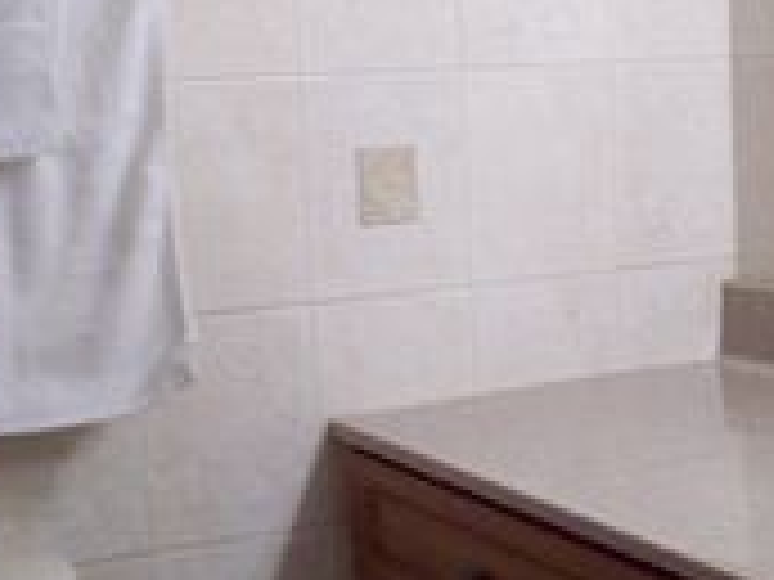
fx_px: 1766
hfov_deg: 24.7
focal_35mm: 79
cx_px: 472
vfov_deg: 18.7
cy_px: 247
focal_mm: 6.2
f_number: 2.8
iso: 160
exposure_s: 1/31.8
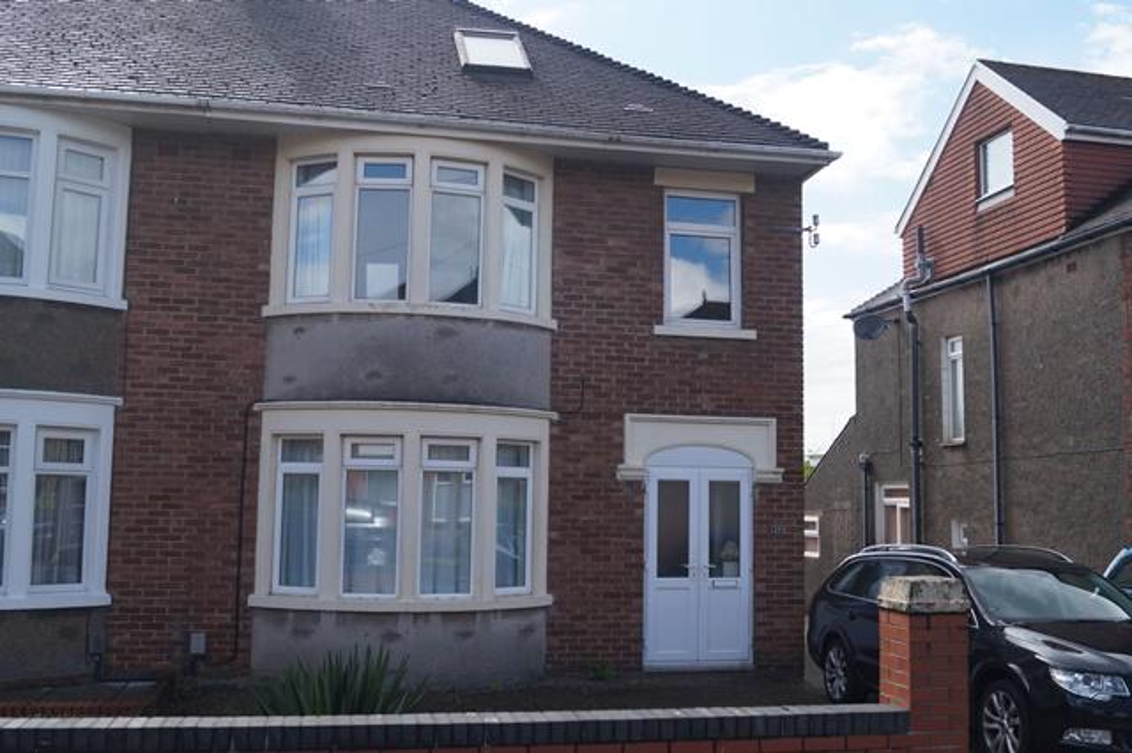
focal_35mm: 36
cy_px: 376
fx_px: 1131
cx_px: 566
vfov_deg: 36.8
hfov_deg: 53.2
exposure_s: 1/200
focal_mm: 24
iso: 100
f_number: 7.1
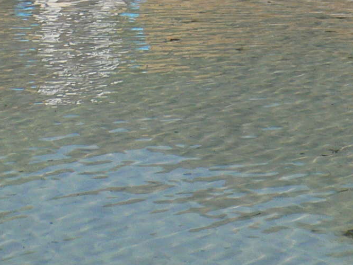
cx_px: 317
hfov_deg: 13.3
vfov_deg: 9.5
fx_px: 1500
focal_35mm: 147
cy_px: -244
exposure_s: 1/400
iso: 80
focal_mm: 6.3
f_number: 4.5
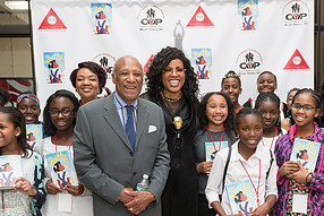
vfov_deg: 26.8
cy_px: 149
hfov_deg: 39.5
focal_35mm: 50
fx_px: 450
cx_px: 178
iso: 800
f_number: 4
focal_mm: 24
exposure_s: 1/400
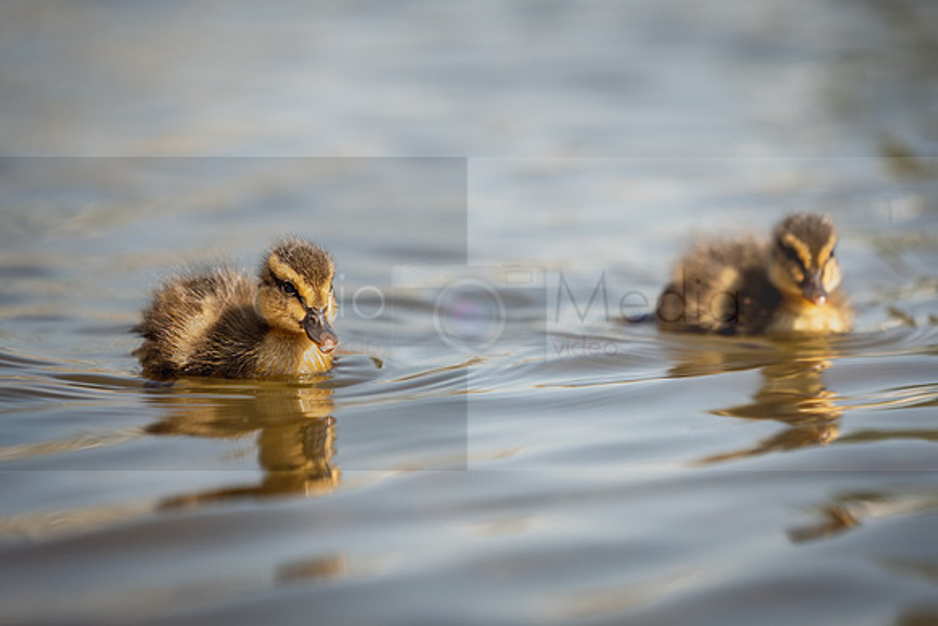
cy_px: 295
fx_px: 5505
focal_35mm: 211
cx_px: 476
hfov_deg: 9.7
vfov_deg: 6.5
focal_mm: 200
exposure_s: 1/400
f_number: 4
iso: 100
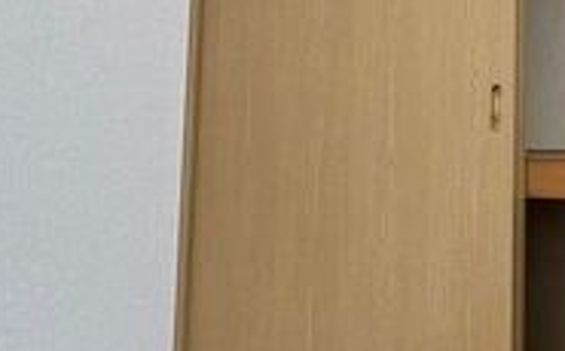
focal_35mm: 45
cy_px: 98
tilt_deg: +5.1
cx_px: 544
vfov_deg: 28.2
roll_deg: +0.1
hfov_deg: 39.9
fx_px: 692
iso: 320
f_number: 2.2
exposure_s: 1/60
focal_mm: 2.22
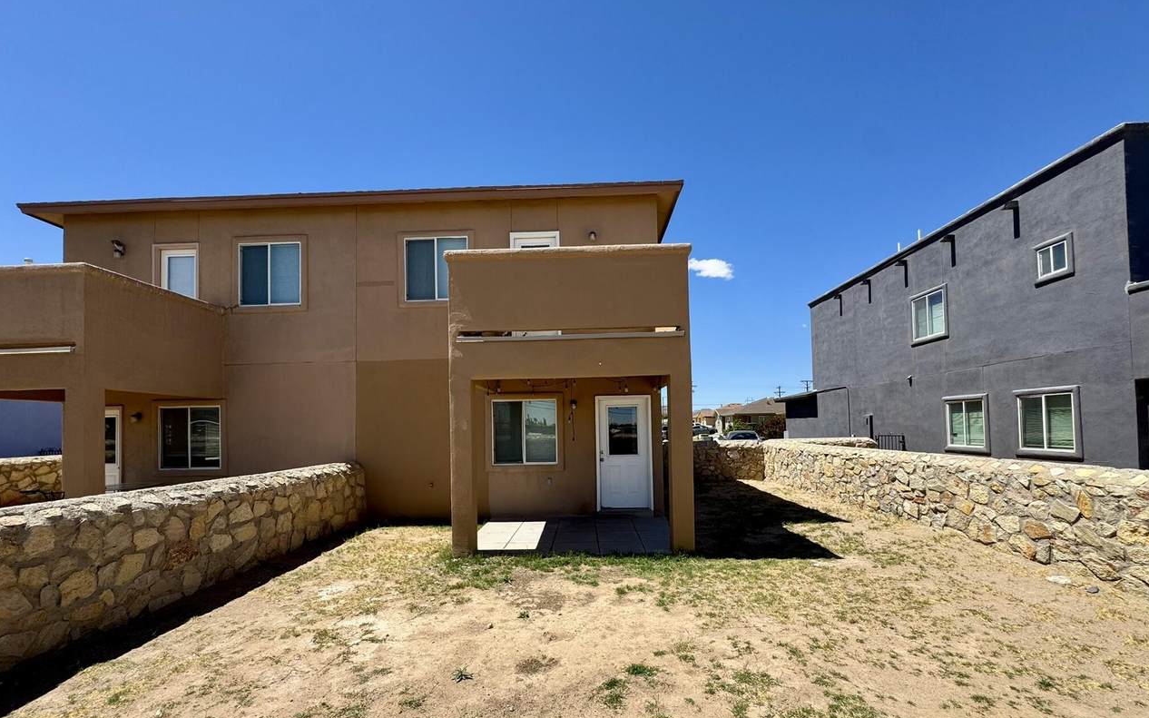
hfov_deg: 101.5
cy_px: 418
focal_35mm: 15
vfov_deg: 74.2
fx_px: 470
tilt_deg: +0.8
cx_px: 577
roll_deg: +1.0
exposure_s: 1/1709
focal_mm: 2.22
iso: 50
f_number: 2.2
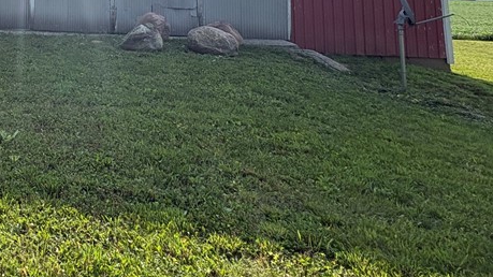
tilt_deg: +5.1
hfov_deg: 47.7
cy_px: -45
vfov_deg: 30.1
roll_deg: -0.4
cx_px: -4
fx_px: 444
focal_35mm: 34
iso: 64
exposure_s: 1/1477
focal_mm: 2.22
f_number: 2.2
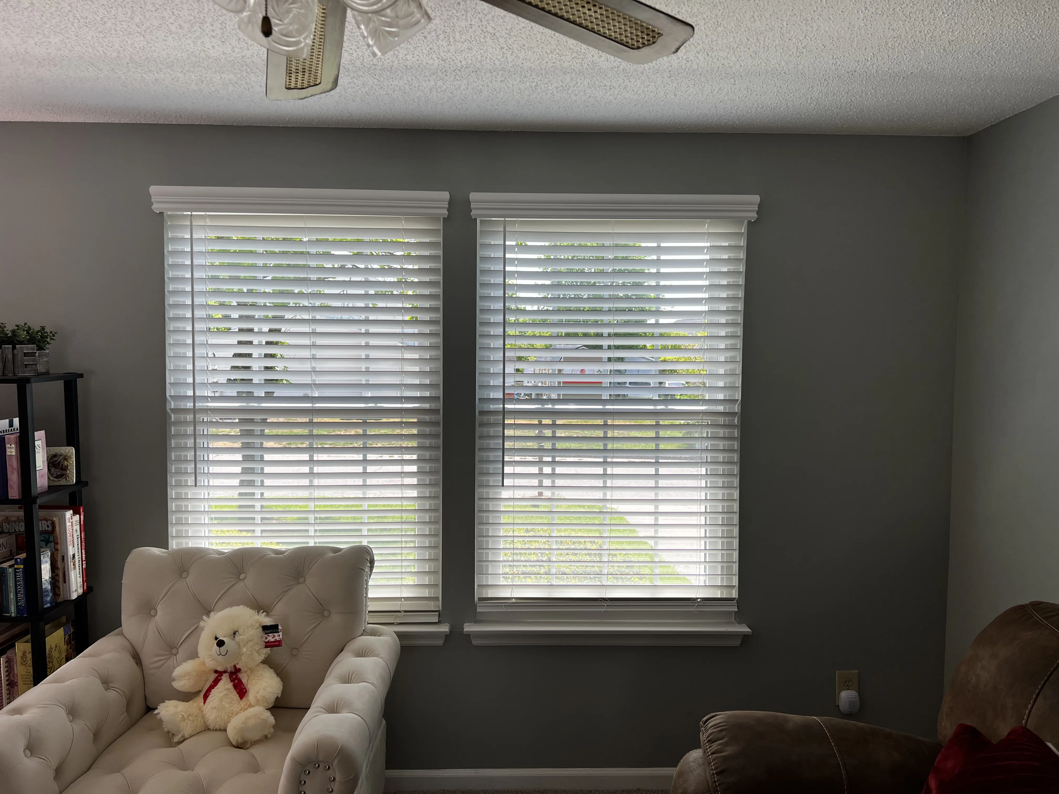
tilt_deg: -3.3
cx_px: 530
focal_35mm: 26
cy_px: 397
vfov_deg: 53.1
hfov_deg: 67.3
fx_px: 795
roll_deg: -0.3
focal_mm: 5.7
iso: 50
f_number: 1.5
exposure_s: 1/445
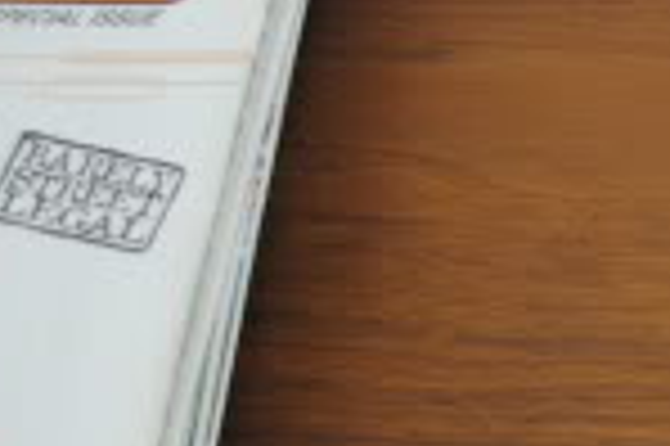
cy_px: 408
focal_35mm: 145
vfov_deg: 9.4
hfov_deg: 11.2
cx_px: 1747
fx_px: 2696
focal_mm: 18
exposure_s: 1/30
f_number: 3.5
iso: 200
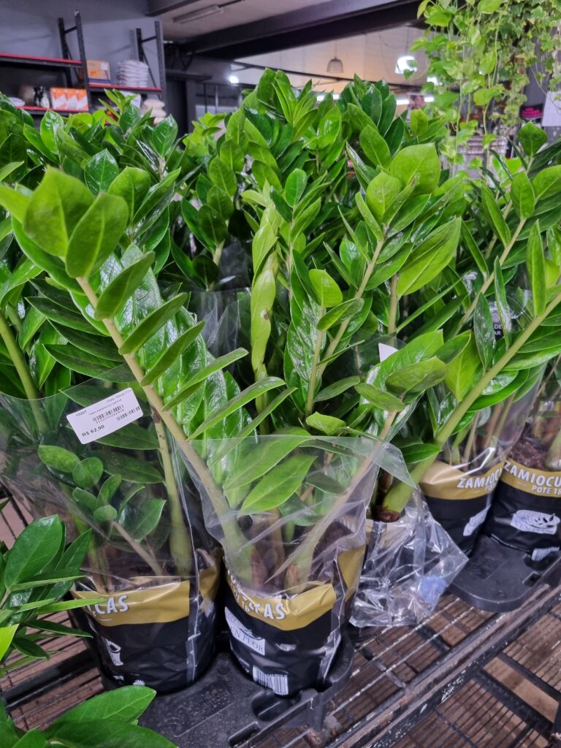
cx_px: 280
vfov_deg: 67.3
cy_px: 374
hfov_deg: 53.1
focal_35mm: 26
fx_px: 562
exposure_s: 1/40
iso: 500
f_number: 1.8
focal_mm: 5.4
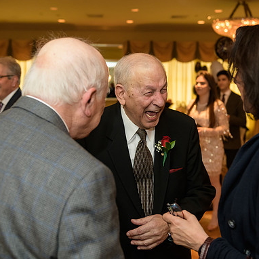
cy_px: 128
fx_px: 415
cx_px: 134
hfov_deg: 34.7
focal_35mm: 49
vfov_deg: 34.7
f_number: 3.2
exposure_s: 1/125
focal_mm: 38
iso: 1000
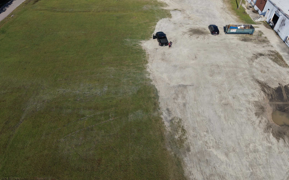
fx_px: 205
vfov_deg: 47.3
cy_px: 70
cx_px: 142
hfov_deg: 70.4
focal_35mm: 26
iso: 170
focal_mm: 8.67
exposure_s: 1/1000
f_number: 1.8
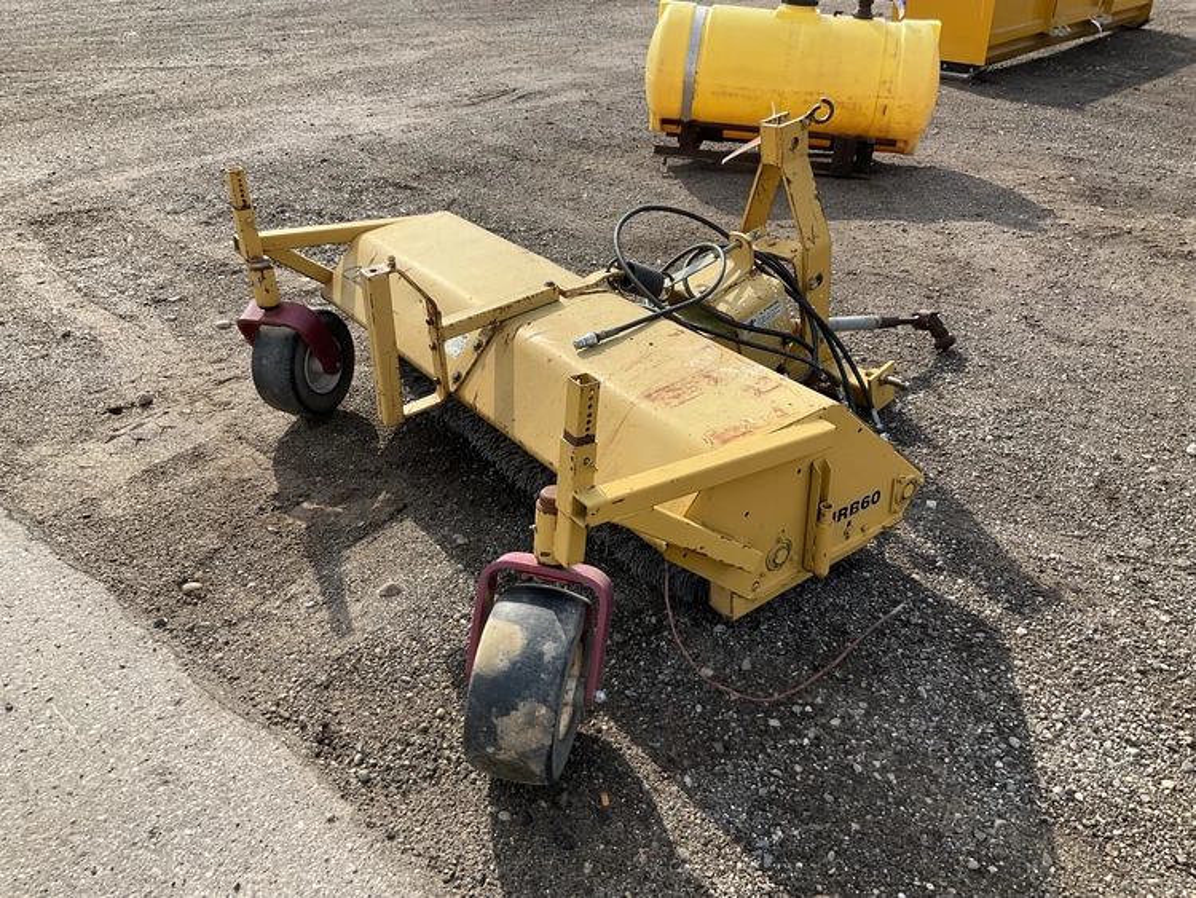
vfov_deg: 48.3
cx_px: 598
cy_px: 449
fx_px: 1002
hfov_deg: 61.6
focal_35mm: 29
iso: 25
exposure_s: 1/842
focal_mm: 3
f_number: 1.8
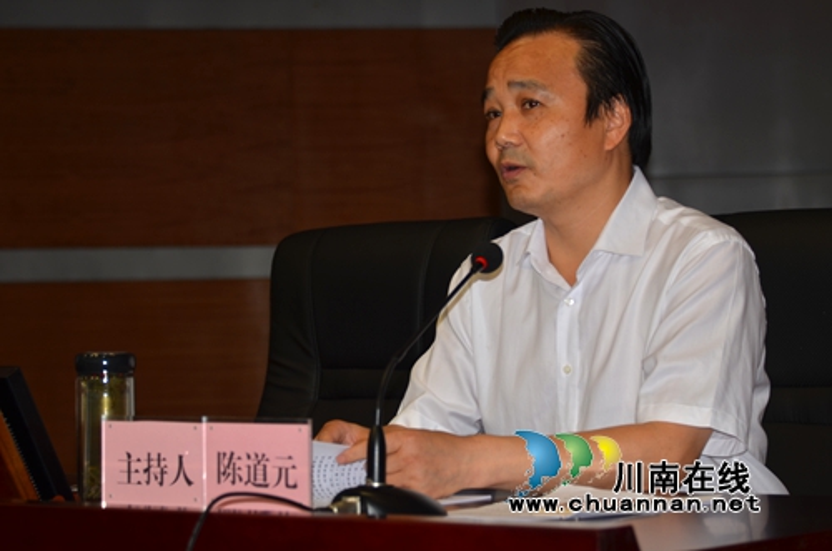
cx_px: 416
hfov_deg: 16.1
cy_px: 276
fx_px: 2940
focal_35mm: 128
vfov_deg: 10.7
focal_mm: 85
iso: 100
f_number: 5
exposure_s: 1/60
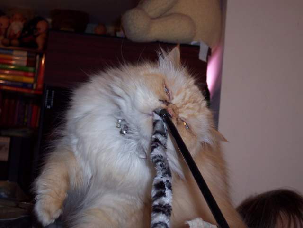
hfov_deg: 25.7
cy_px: 114
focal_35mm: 76
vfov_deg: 19.4
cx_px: 152
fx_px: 665
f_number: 3.8
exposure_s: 1/45
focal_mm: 16
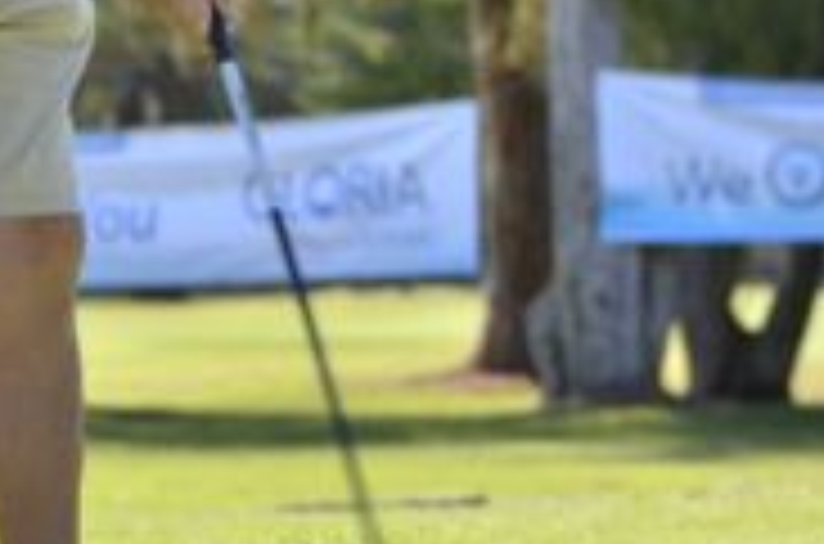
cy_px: 250
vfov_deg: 3.3
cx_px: 563
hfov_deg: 4.9
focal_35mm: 419
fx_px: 9566
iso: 500
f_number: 5.6
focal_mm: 100
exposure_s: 1/800
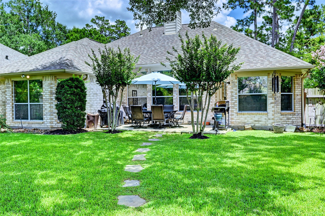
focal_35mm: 30
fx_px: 271
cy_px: 108
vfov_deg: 43.5
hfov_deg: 62.0
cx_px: 162
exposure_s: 1/320
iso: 400
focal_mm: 30
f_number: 8
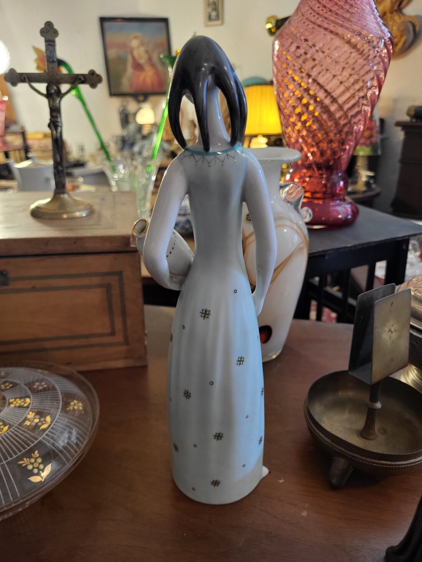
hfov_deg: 53.1
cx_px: 211
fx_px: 423
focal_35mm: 26
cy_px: 281
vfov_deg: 67.3
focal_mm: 5.4
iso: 250
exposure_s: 1/33.3
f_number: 1.8
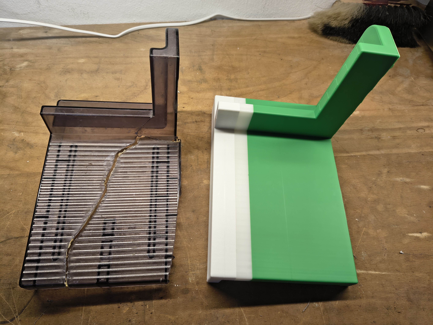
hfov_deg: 73.9
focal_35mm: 23
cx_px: 216
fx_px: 288
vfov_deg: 58.9
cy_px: 162
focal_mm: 5.56
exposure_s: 1/100
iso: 224
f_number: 1.8
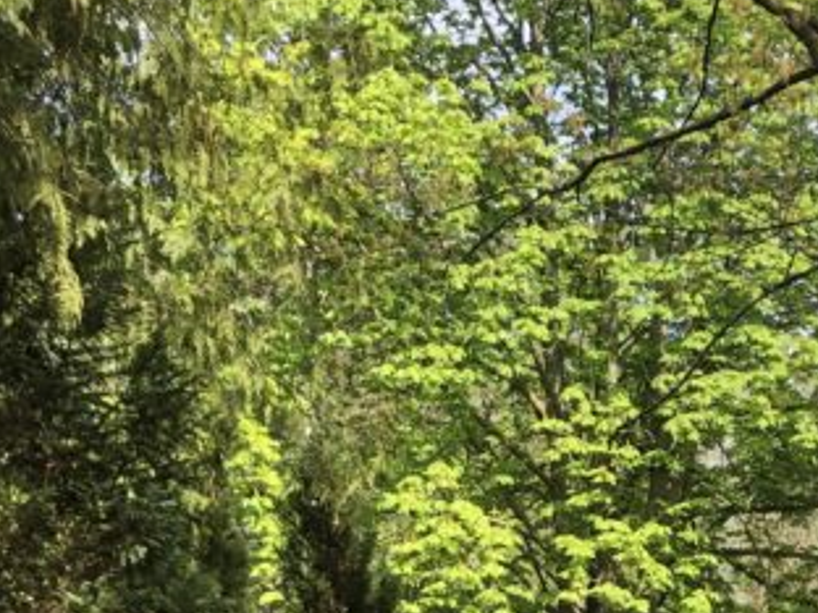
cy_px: 796
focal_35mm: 92
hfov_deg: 20.4
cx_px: 878
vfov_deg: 15.3
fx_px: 2174
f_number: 1.8
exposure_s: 1/345
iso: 20
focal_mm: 3.99
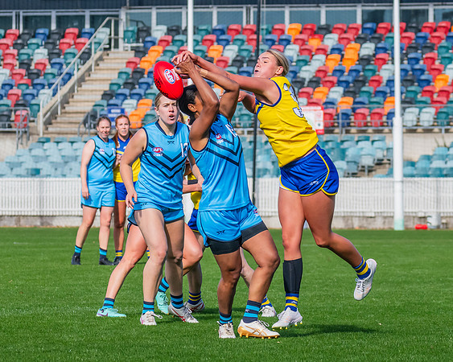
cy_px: 95
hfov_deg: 5.6
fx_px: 4641
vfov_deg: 4.5
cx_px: 285
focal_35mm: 346
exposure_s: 1/1250
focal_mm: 170
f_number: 9
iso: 800
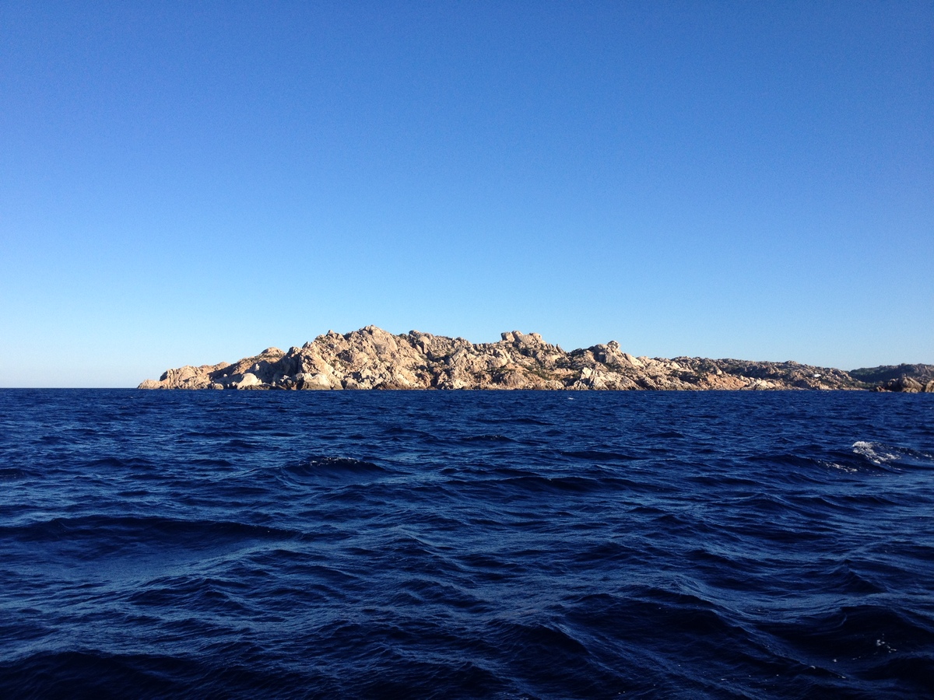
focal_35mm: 35
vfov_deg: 40.7
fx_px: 944
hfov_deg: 52.6
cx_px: 467
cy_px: 350
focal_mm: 4.28
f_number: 2.4
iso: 64
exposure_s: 1/1346
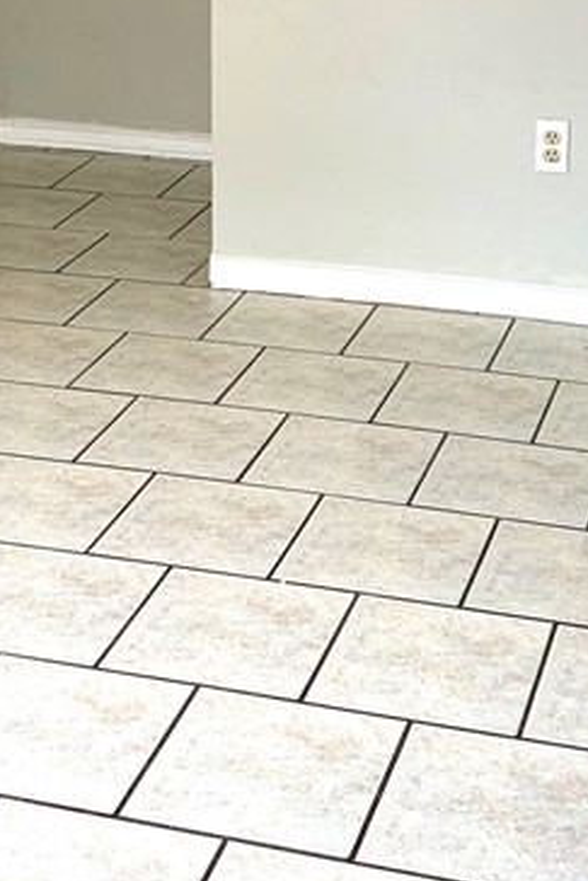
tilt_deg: -11.2
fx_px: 1860
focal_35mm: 76
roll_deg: -0.4
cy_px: 17
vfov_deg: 25.4
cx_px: 382
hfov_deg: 17.9
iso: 50
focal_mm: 5.96
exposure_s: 1/121
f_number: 1.6
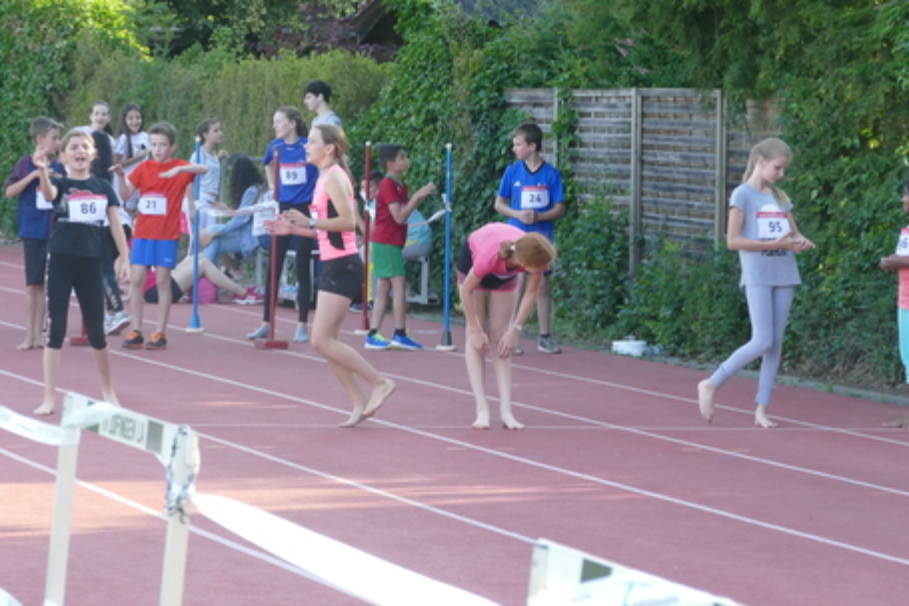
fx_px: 4796
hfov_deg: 10.8
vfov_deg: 7.2
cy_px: 250
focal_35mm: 190
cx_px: 450
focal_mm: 58.01
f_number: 3.9
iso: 1250
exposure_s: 1/800
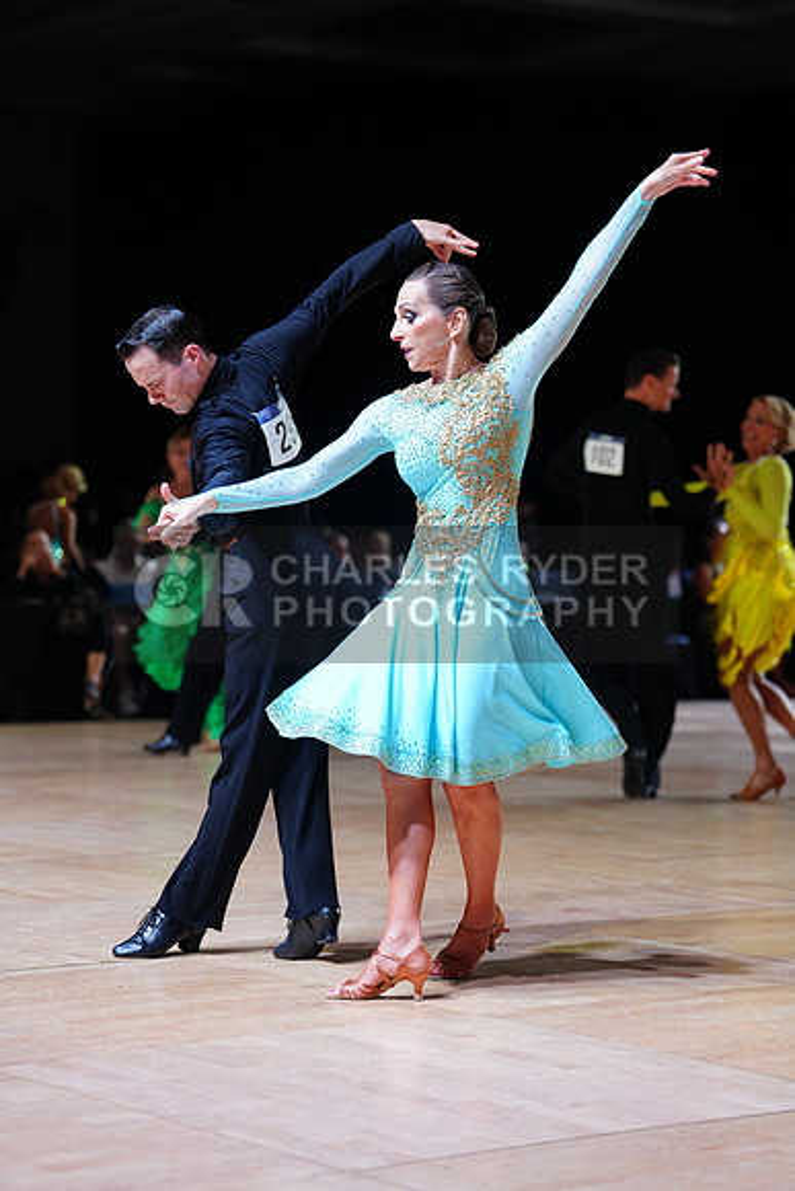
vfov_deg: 22.6
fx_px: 2979
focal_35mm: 90
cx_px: 398
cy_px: 596
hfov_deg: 15.2
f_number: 2.8
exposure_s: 1/400
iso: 640
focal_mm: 90
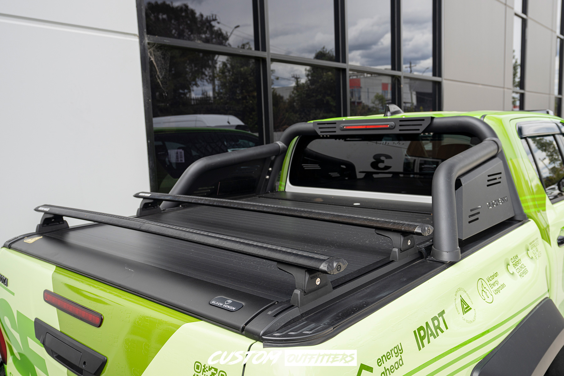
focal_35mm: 26
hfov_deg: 69.4
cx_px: 282
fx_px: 407
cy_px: 188
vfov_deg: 49.6
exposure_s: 1/80
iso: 100
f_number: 5
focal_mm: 26
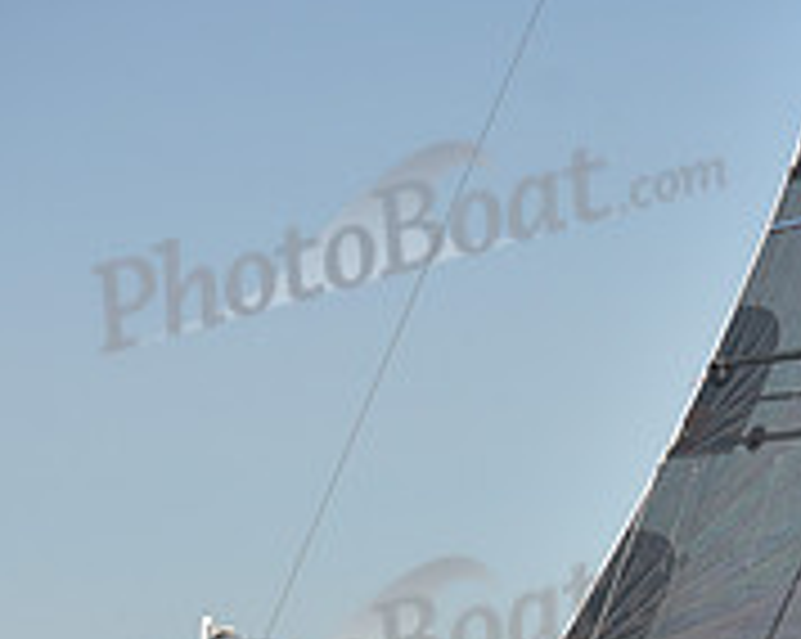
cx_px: 963
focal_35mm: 214
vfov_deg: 7.1
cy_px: 821
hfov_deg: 8.9
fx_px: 5068
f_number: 4.5
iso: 250
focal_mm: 70
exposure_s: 1/800
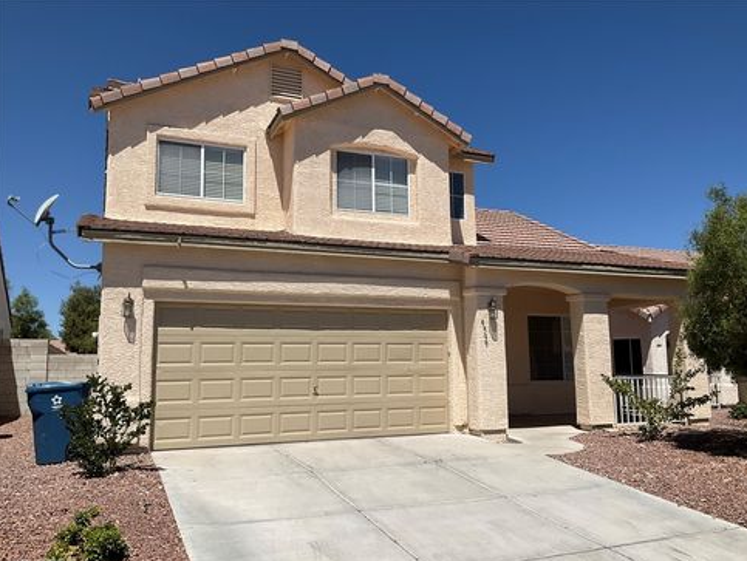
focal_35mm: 30
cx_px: 382
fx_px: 648
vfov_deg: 46.8
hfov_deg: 59.9
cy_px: 288
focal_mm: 3
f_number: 1.8
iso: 25
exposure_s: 1/4405
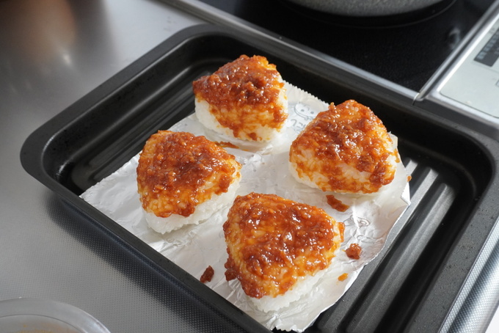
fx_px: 499
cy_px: 166
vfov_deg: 36.9
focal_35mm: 36
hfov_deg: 53.1
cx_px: 250
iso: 1600
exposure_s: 1/40
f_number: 6.3
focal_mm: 24
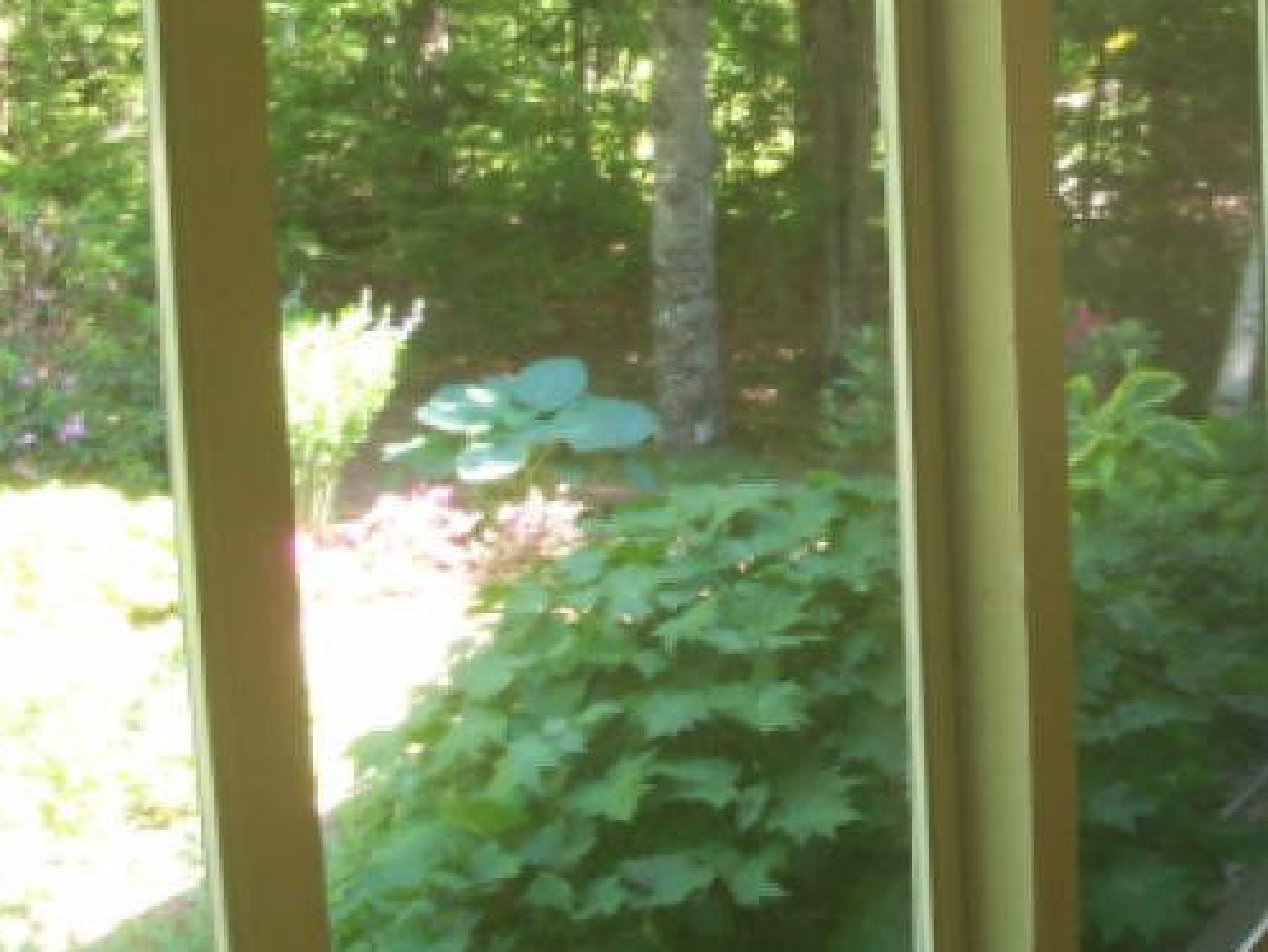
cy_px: 187
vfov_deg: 20.2
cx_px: 1024
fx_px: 2639
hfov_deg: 26.5
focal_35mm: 72
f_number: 3
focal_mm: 6.3
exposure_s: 1/30
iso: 100
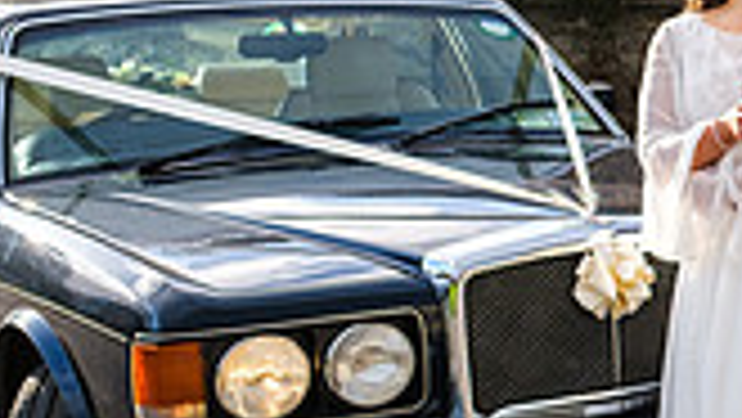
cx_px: 1363
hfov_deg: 17.7
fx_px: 1870
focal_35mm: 95
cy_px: 160
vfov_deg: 12.8
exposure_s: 1/500
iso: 200
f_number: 4
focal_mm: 16
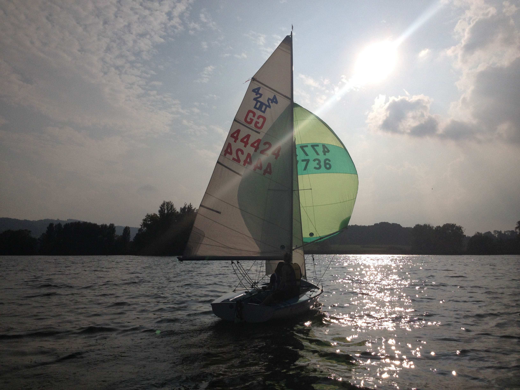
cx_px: 260
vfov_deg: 40.7
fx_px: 526
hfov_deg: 52.6
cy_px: 195
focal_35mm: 35
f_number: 2.4
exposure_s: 1/18519
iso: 64
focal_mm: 4.28
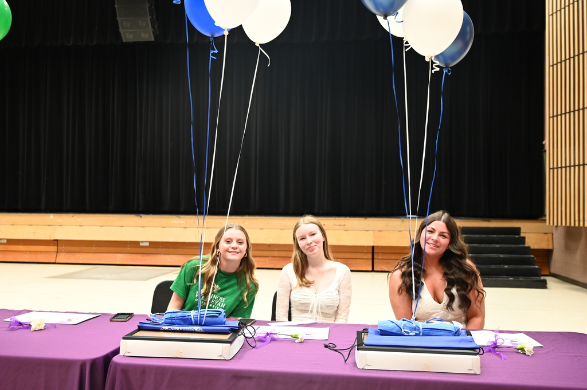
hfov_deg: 59.5
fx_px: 513
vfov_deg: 41.6
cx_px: 294
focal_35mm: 32
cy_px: 195
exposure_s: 1/80
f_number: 4
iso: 3200
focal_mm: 31.5
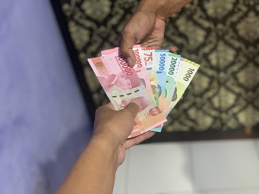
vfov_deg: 28.0
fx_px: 389
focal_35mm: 52
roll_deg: +13.2
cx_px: 130
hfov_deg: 36.8
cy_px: 97
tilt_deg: -38.0
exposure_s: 1/36
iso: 500
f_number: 2.4
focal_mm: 6
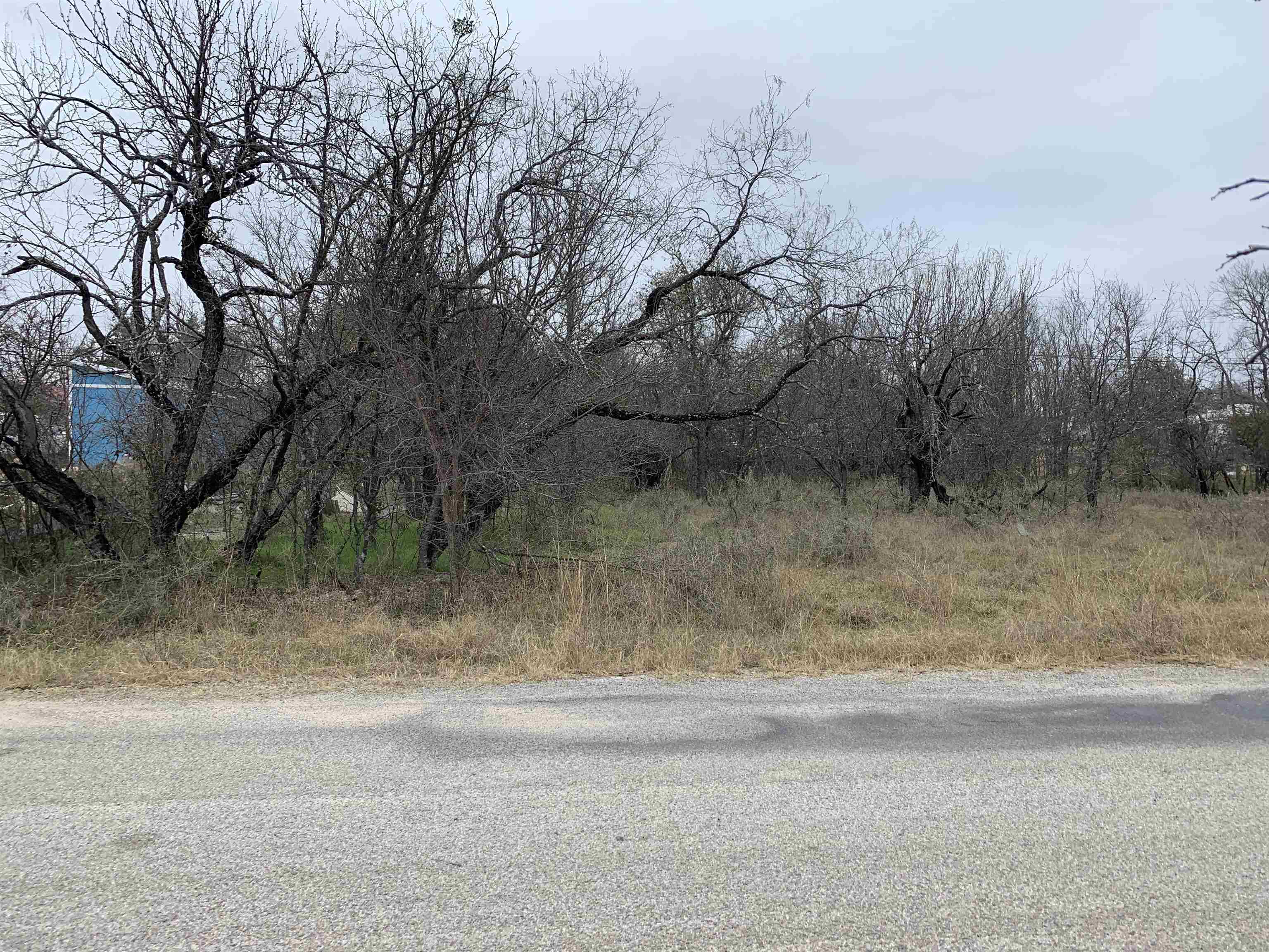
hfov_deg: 67.3
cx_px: 634
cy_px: 476
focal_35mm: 26
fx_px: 953
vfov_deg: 53.1
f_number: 1.8
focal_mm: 4.25
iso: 25
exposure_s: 1/1032
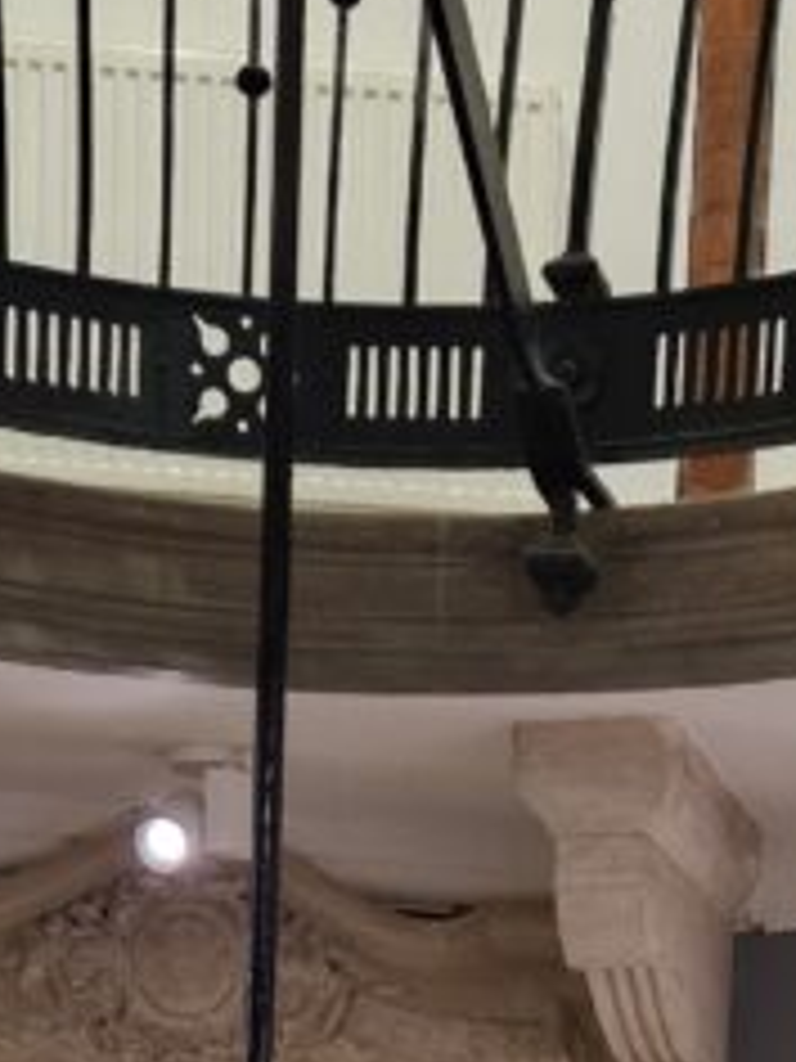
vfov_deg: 16.6
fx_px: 3066
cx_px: 504
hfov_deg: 14.8
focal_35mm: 100
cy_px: 1872
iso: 800
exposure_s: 1/50
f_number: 1.8
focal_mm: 5.4
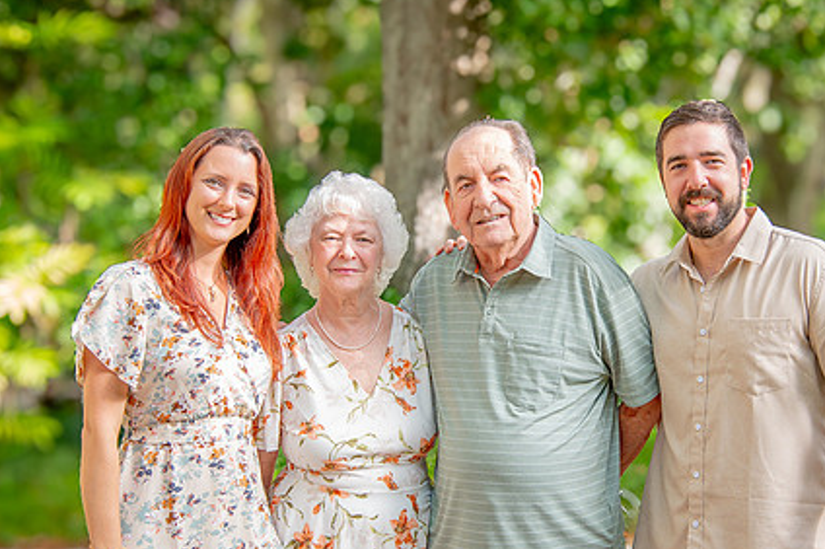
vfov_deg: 19.4
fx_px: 1603
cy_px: 312
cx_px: 517
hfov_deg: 28.8
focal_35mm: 70
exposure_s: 1/250
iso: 500
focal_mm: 50
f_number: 4
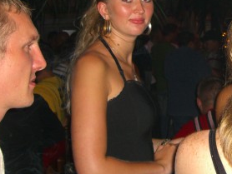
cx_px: 215
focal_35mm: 82
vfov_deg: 17.9
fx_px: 550
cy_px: 48
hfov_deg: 23.1
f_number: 2.8
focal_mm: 7.9
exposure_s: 1/60
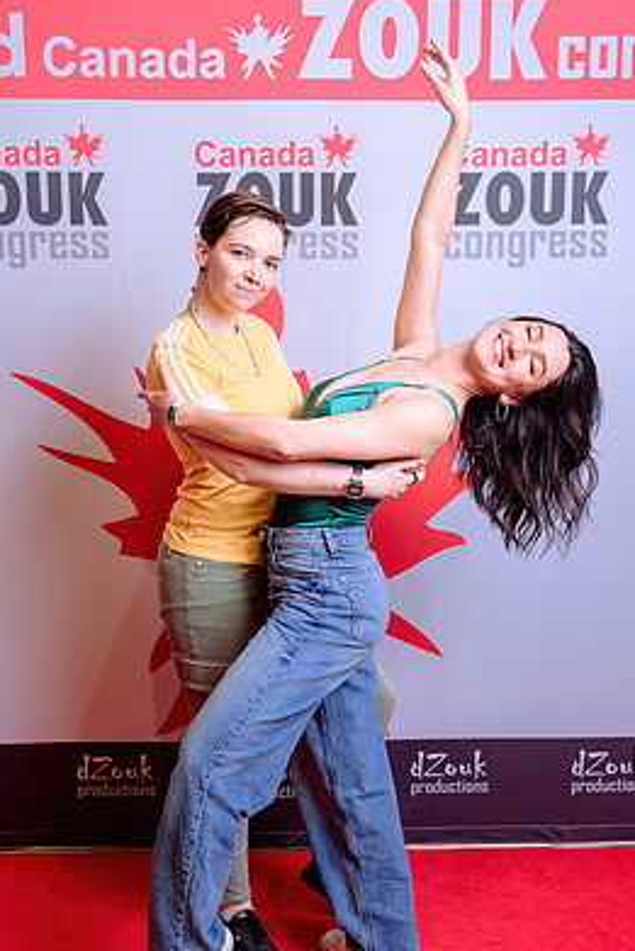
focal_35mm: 46
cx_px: 302
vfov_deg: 42.7
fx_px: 1216
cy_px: 525
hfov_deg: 29.3
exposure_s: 1/50
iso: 100
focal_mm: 40
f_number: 4
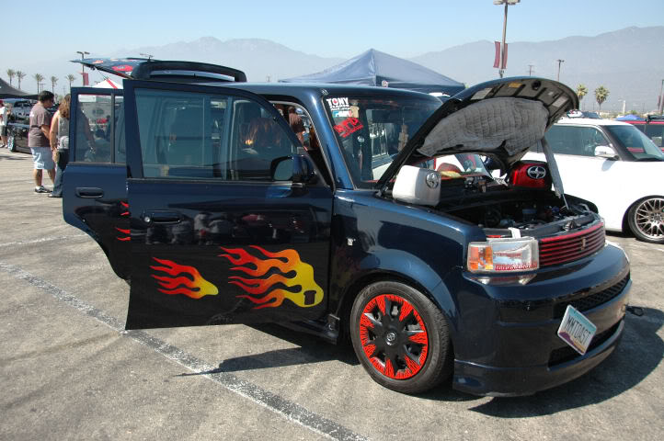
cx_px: 332
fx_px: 608
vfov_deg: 39.9
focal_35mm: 33
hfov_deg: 57.3
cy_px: 220
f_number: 4.5
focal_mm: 22
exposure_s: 1/800
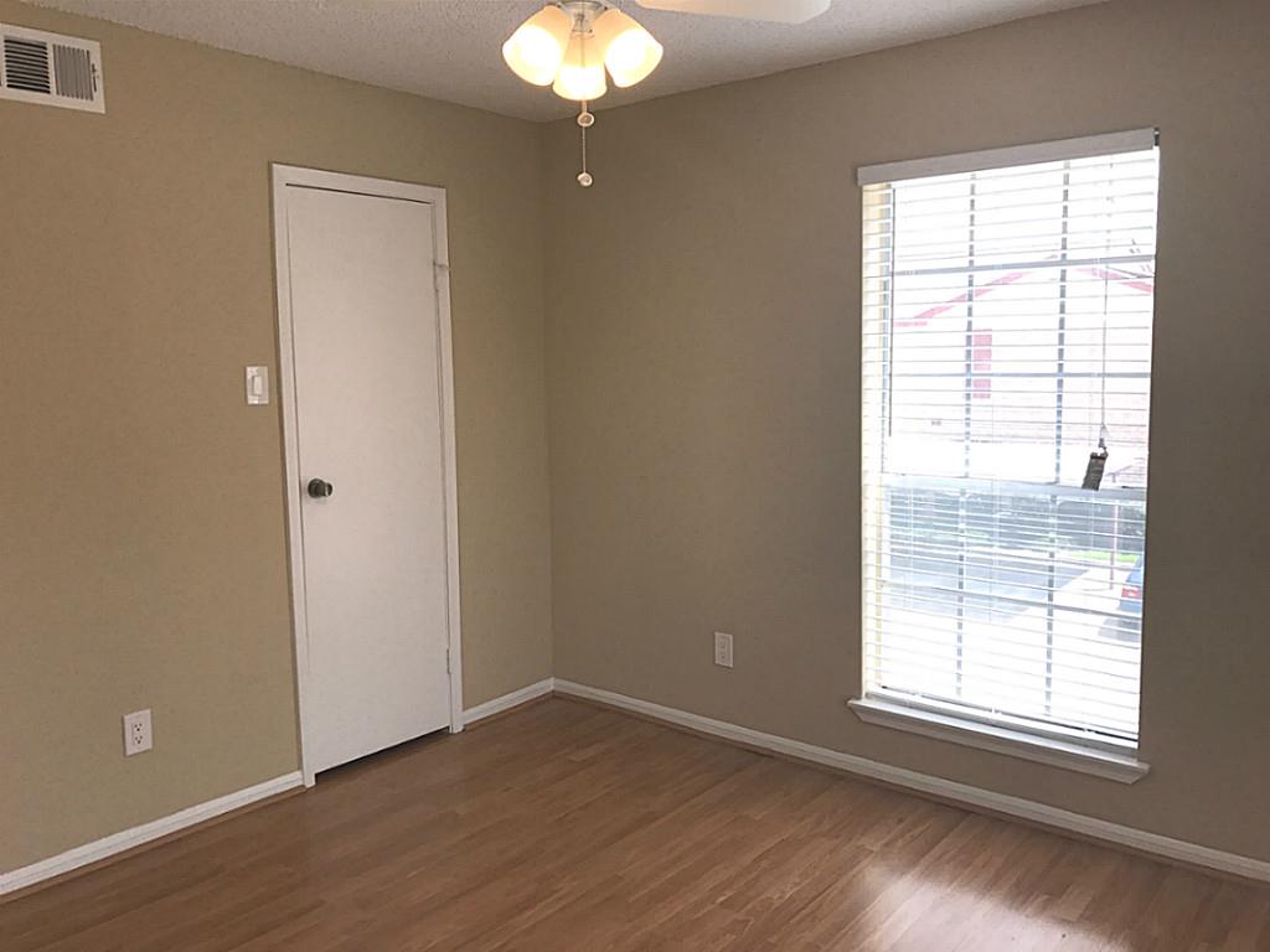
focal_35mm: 28
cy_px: 476
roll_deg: +1.1
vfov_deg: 49.7
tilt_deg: -6.1
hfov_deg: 63.4
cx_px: 635
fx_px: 1027
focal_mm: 3.99
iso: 20
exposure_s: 1/302
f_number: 1.8
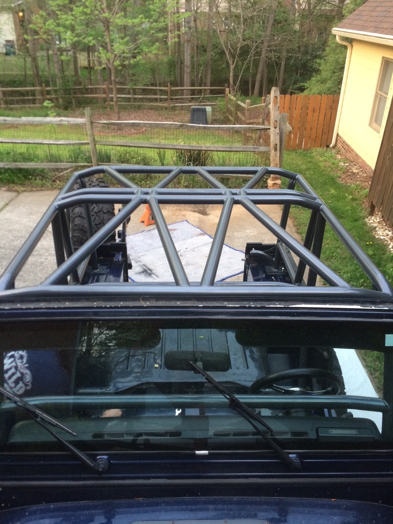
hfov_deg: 46.8
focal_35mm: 30
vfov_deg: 60.0
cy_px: 262
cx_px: 196
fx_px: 454
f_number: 2.2
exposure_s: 1/30
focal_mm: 4.12
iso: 125
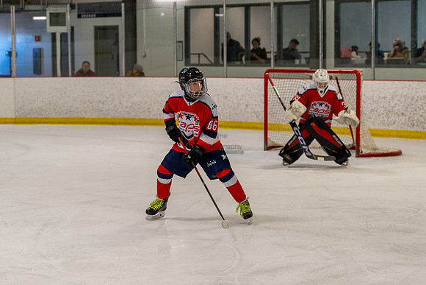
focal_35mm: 105
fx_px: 1243
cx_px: 213
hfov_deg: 19.5
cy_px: 142
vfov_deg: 13.0
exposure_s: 1/800
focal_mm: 70
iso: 2000
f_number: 2.8
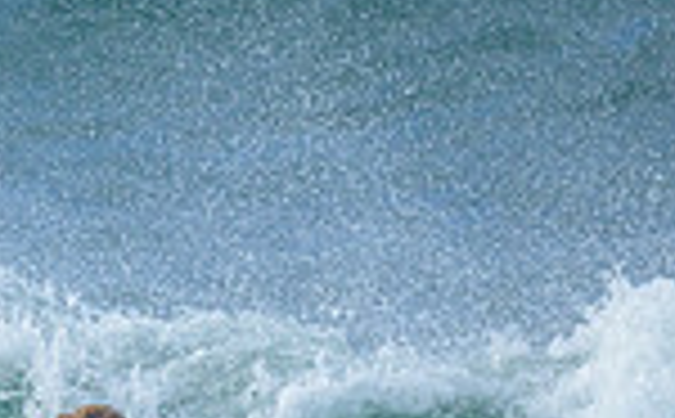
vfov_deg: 0.4
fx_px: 63342
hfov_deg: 0.6
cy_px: 764
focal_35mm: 3451
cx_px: -318
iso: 500
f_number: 6.3
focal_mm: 800
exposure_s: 1/2000
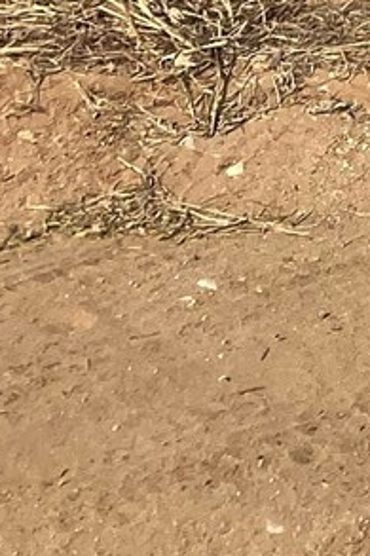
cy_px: -977
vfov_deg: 9.2
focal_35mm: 189
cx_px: 1340
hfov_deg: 6.3
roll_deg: -0.7
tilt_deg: +0.5
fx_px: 2917
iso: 50
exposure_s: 1/6993
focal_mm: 5.7
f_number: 1.5
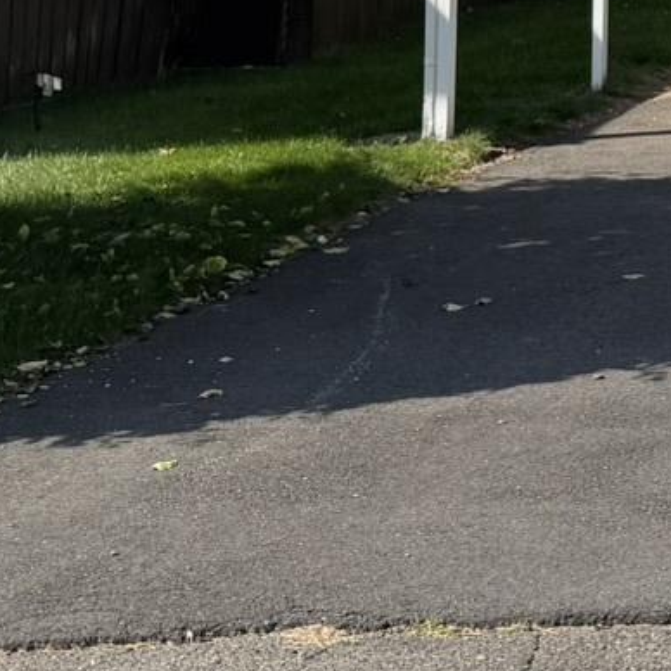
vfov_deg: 14.9
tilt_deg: +2.4
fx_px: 2456
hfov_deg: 14.0
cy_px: -194
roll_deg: -0.5
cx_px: 1179
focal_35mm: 112
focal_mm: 6.76
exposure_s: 1/3413
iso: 80
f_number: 1.78
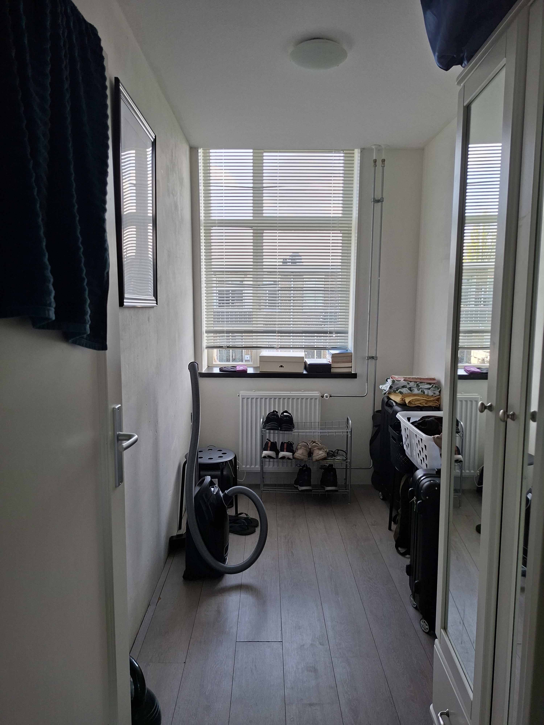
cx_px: 272
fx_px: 482
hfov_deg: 58.9
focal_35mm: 23
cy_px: 362
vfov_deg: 73.9
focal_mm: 5.54
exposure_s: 1/180
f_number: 1.8
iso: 50
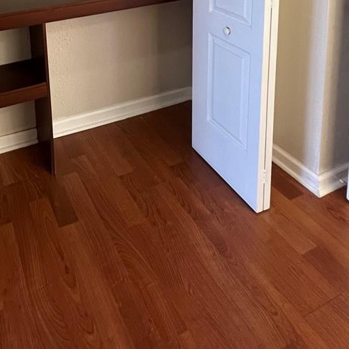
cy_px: -49
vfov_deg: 42.5
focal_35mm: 28
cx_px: 60
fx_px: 319
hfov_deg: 52.8
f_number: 1.8
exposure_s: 1/60
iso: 320
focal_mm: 1.57
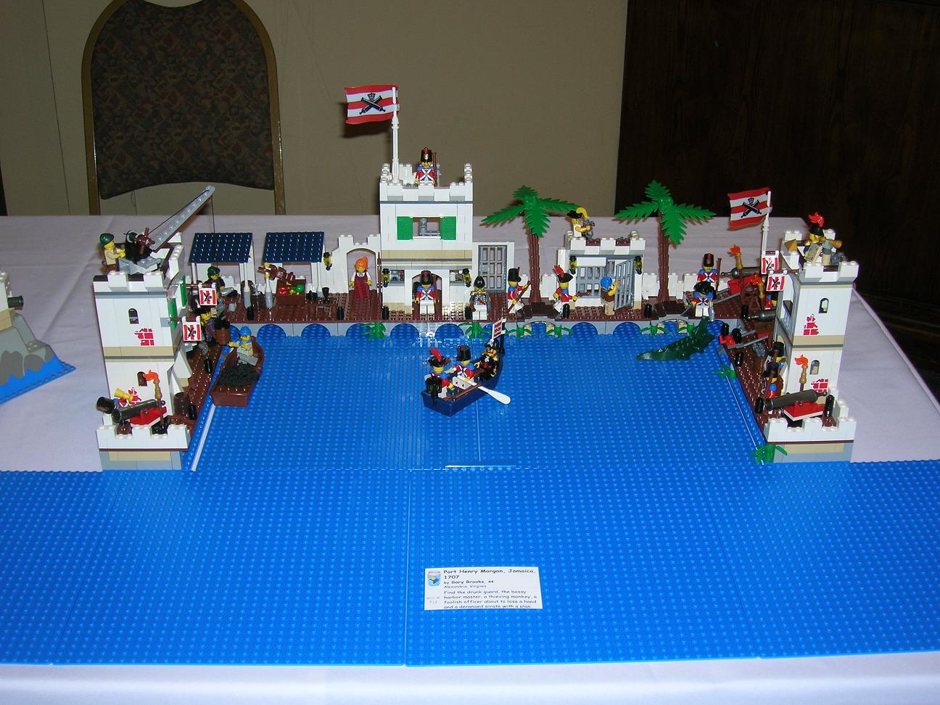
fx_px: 1141
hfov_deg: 44.8
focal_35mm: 42
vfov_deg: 34.3
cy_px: 352
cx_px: 470
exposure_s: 1/60.1
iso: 50
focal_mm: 7
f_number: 3.1
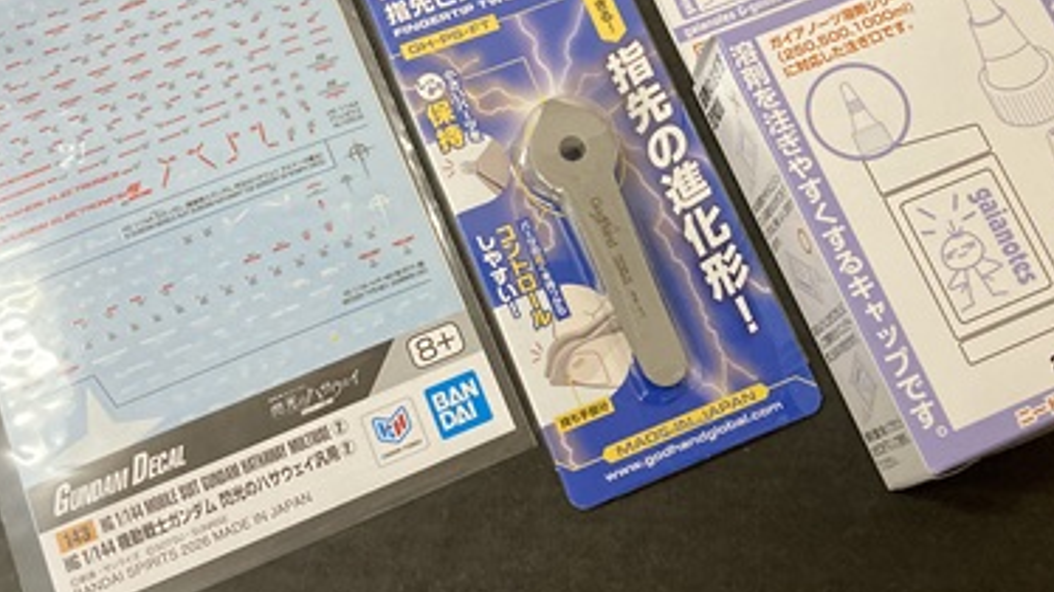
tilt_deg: -71.6
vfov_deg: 24.2
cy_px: 164
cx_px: 541
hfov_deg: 42.1
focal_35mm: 49
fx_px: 1369
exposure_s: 1/60
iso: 200
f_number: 1.8
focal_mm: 3.99
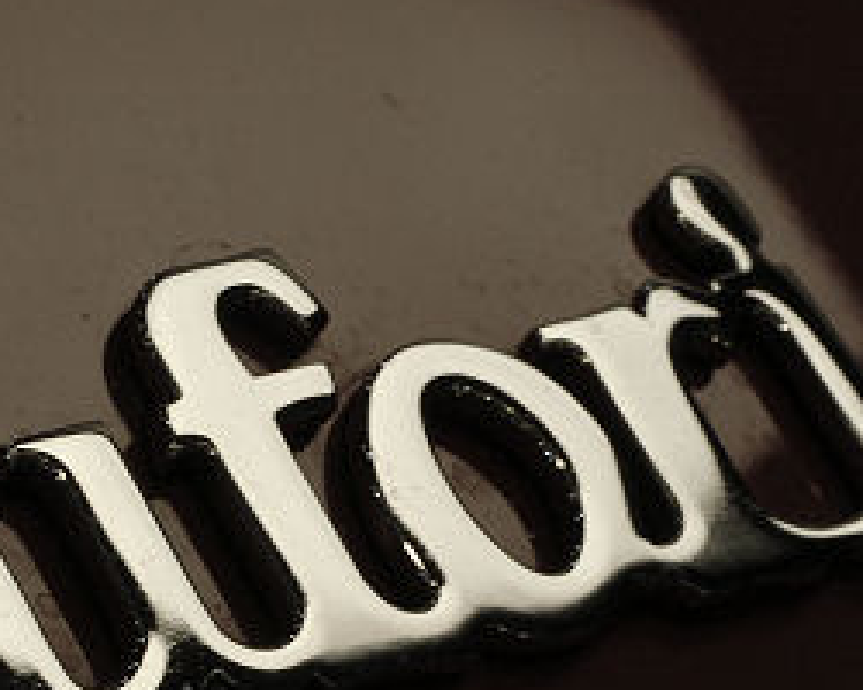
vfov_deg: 7.8
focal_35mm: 197
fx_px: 5032
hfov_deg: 9.8
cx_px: 114
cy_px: 702
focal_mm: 50
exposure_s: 1/30
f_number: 13
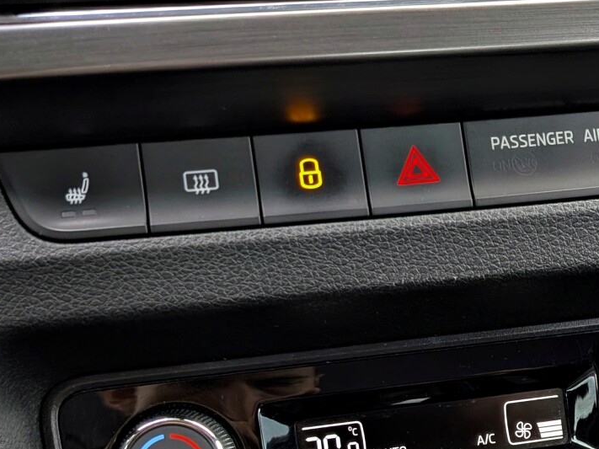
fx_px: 934
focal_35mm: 54
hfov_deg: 34.0
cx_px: 515
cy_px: 435
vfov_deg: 25.8
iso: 64
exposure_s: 1/83.4
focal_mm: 4.53
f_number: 1.7
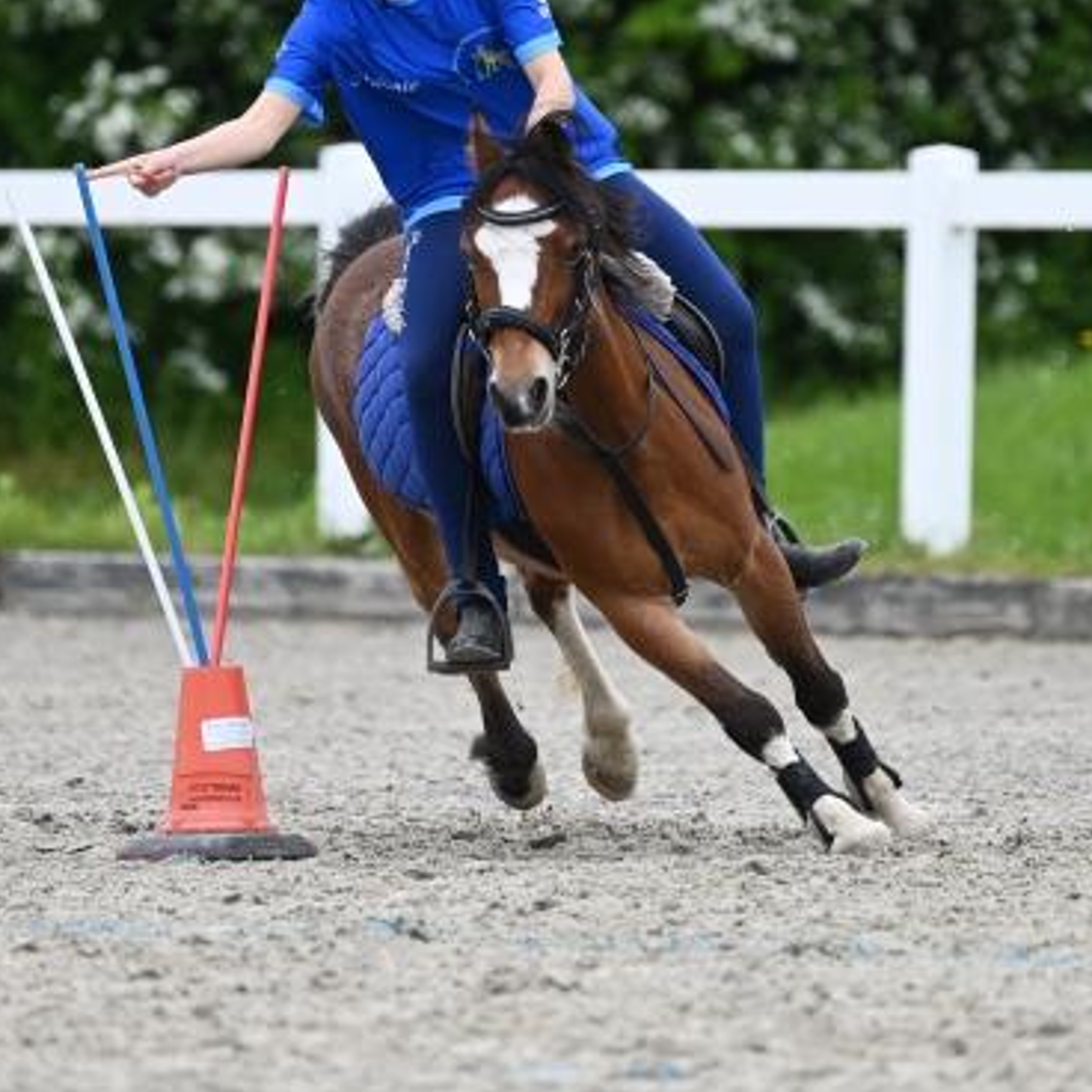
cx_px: 552
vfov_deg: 2.9
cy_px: 332
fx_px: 21771
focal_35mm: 610
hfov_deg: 2.9
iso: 450
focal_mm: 330
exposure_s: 1/1250
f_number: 5.3
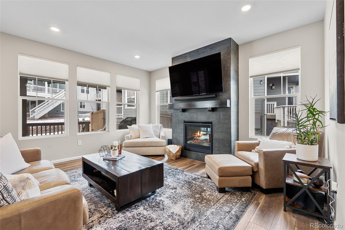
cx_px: 172
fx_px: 153
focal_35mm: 16
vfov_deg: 73.8
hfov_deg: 96.7
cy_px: 115
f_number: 11
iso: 250
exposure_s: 2.5
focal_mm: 16
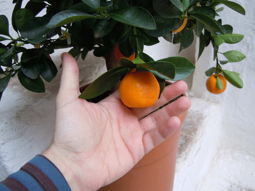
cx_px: 128
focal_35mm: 30
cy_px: 96
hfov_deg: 60.0
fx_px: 221
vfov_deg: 46.8
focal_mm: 5.4
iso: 250
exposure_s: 1/60
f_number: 3.5
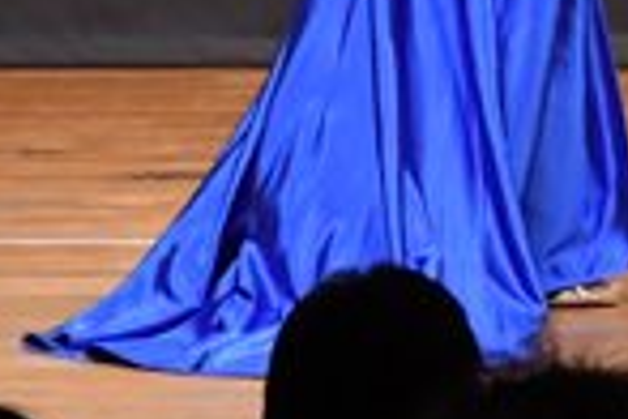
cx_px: 523
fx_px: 18629
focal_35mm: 1068
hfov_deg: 1.9
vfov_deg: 1.3
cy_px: -402
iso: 5600
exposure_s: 1/400
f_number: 5.6
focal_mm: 135
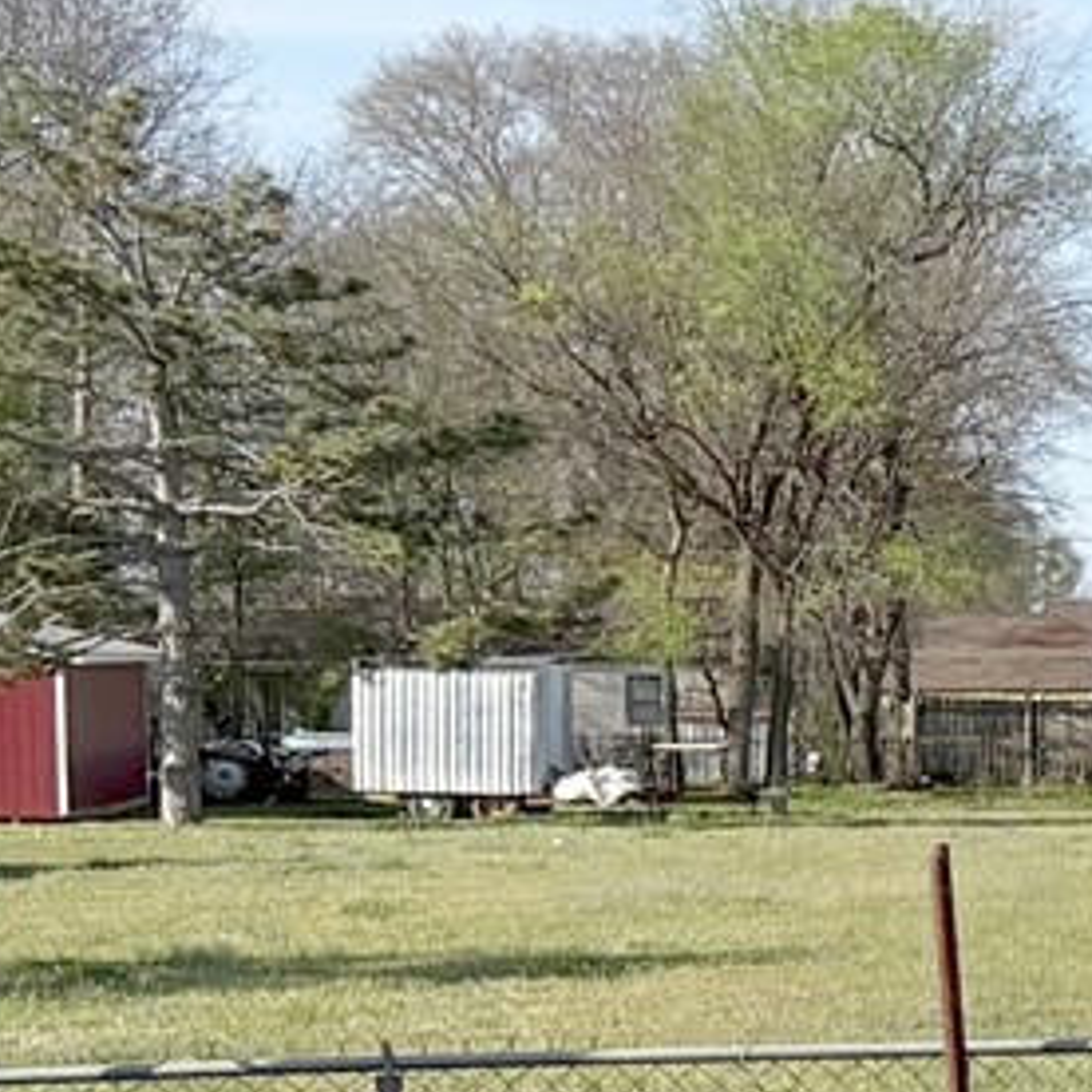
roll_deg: +0.3
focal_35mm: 160
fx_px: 5710
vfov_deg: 10.9
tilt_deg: -2.0
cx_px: 3387
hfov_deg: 8.8
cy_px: 997
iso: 50
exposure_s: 1/3413
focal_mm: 5.96
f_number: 1.6
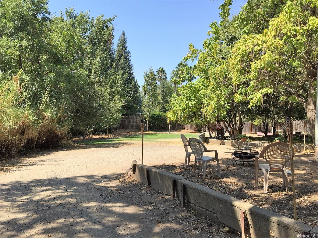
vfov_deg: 48.2
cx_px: 159
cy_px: 119
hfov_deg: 61.7
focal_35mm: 29
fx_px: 266
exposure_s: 1/1199
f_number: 2.2
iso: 32
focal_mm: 4.15
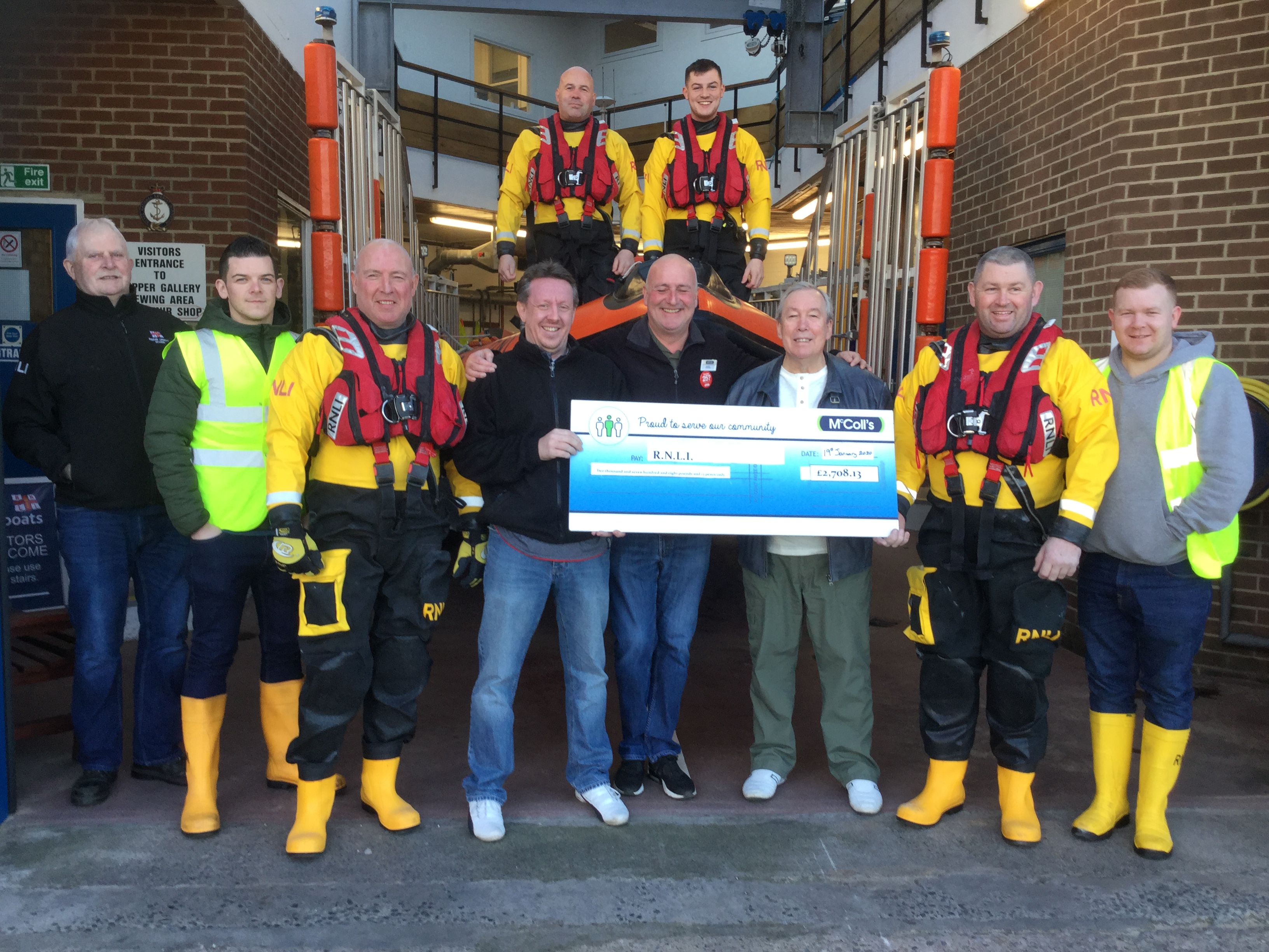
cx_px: 634
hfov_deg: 58.4
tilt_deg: -7.0
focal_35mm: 31
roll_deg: -1.8
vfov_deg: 45.4
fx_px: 1136
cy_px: 476
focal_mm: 3.3
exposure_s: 1/50
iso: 32
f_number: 2.4
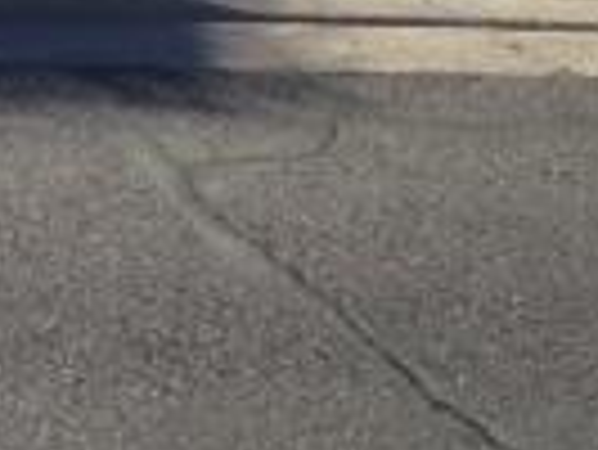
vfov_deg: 8.7
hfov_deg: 11.6
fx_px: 2749
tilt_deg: -6.2
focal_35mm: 159
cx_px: -454
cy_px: -536
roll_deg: +0.3
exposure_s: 1/1595
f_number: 2.4
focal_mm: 4.12
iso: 50
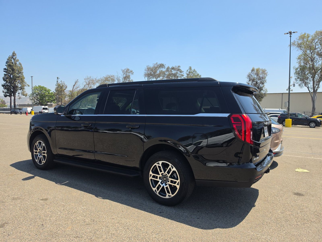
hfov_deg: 73.9
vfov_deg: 58.9
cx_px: 161
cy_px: 121
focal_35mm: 23
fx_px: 214
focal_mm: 6.5
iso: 63
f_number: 1.4
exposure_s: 1/3697
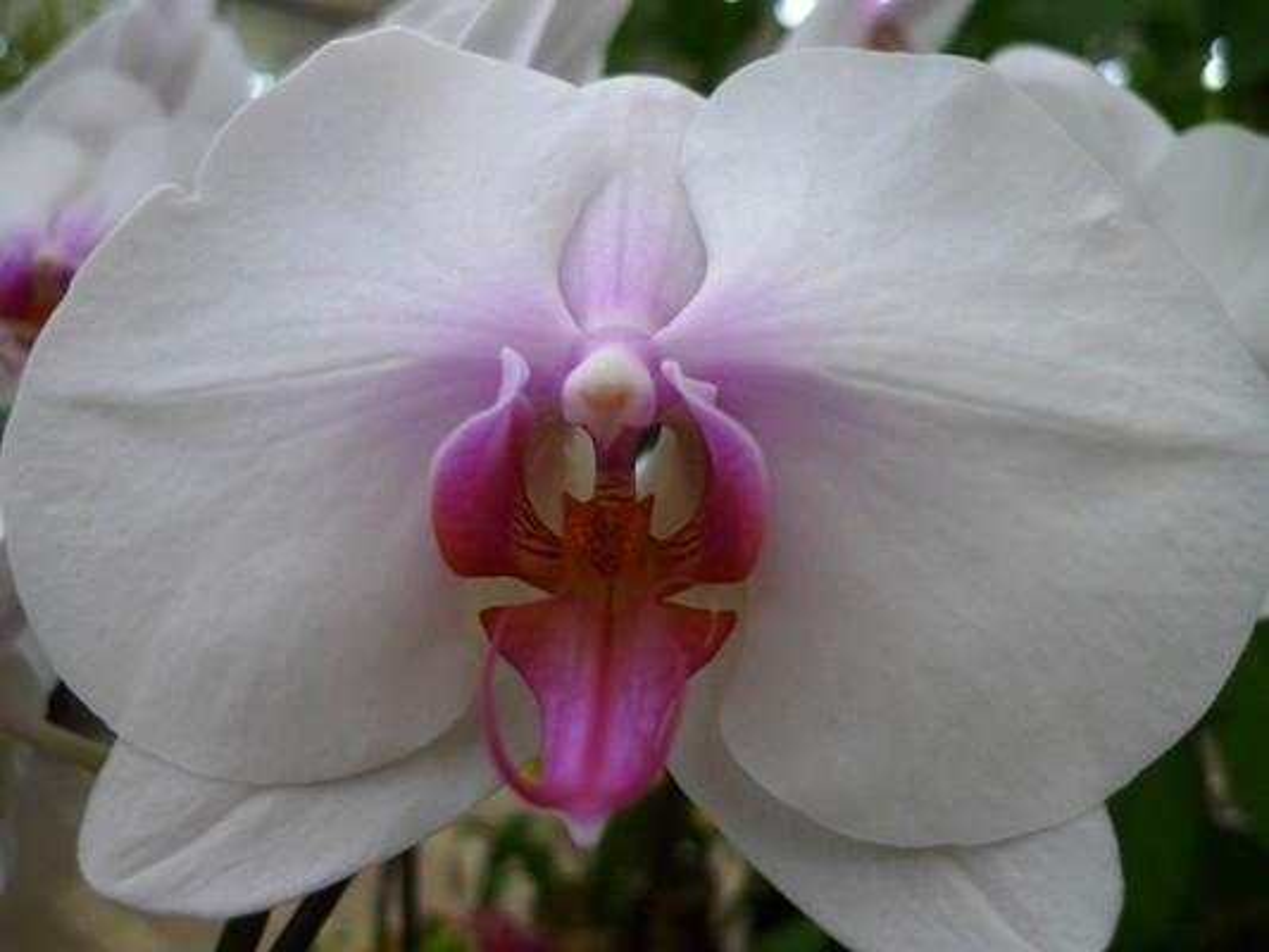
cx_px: 634
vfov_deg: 56.8
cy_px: 476
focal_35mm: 24
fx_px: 880
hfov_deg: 71.6
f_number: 2
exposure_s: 1/60
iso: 80
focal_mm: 5.1
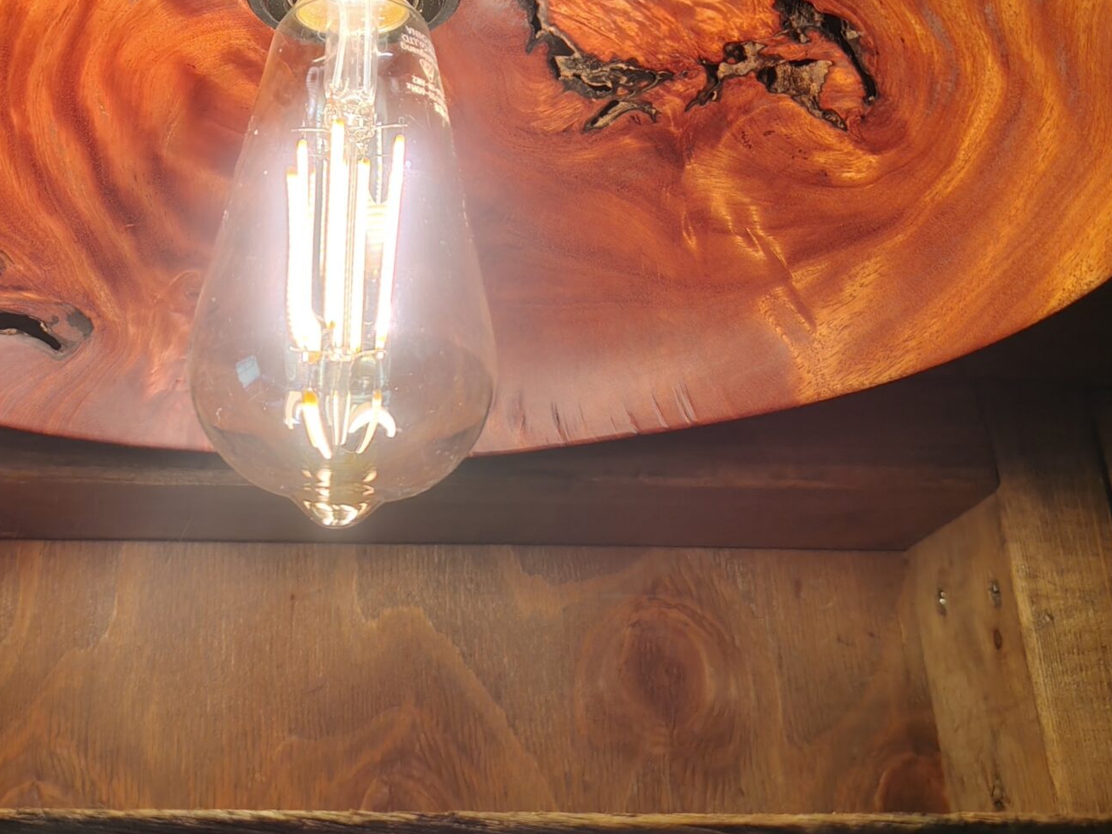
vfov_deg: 30.9
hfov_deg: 41.0
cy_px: 103
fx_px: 1446
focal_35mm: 45
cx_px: 289
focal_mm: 5.56
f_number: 1.88
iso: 85
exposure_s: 1/120
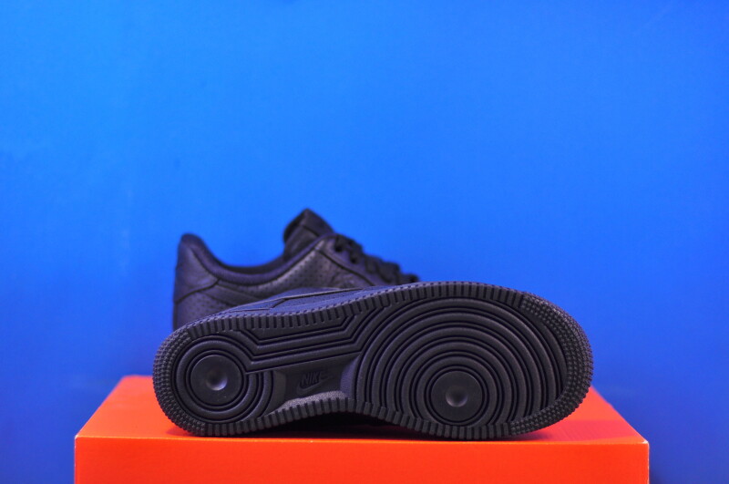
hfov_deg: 27.0
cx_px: 364
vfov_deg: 18.1
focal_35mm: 75
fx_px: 1517
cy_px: 242
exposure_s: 1/320
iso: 250
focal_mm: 50
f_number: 2
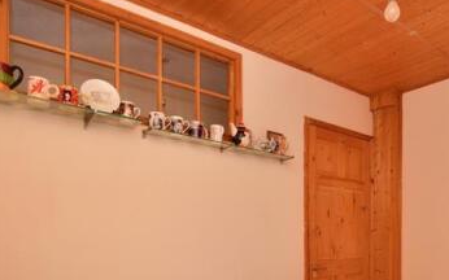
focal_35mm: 29
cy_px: 252
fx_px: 355
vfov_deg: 39.9
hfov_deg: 63.2
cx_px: 296
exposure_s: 1/60
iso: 400
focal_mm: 10
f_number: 5.6
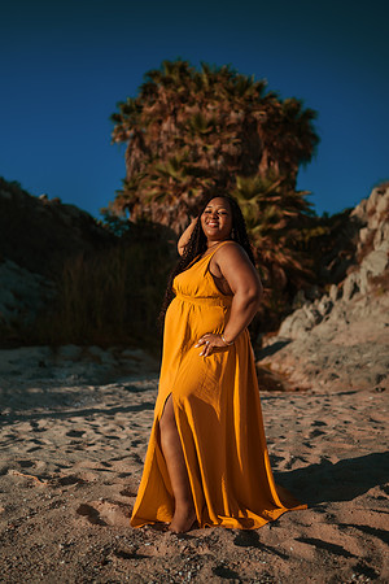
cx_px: 194
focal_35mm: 35
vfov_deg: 54.4
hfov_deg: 37.9
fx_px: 567
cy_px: 292
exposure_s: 1/4000
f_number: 1.8
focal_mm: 35
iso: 100
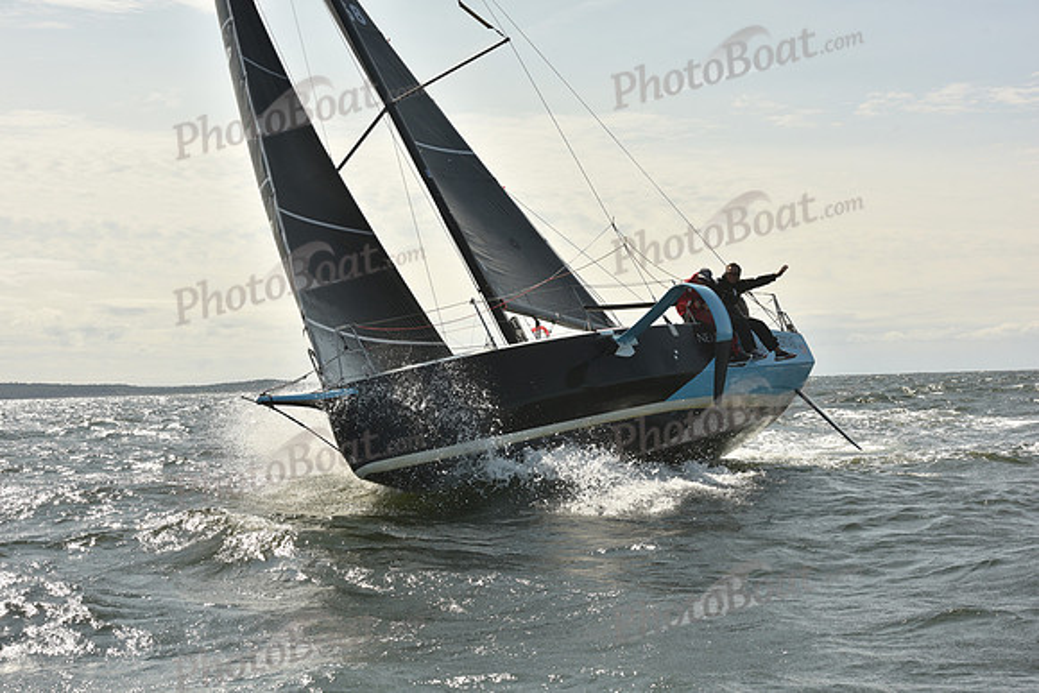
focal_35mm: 70
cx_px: 520
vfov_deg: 19.5
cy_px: 346
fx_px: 2021
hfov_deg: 28.8
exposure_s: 1/800
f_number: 10
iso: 250
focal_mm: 70
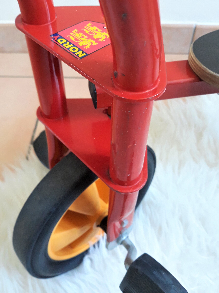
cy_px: 125
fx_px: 270
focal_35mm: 32
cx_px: 97
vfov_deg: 56.6
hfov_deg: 44.1
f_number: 1.7
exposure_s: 1/33
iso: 200
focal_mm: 3.71
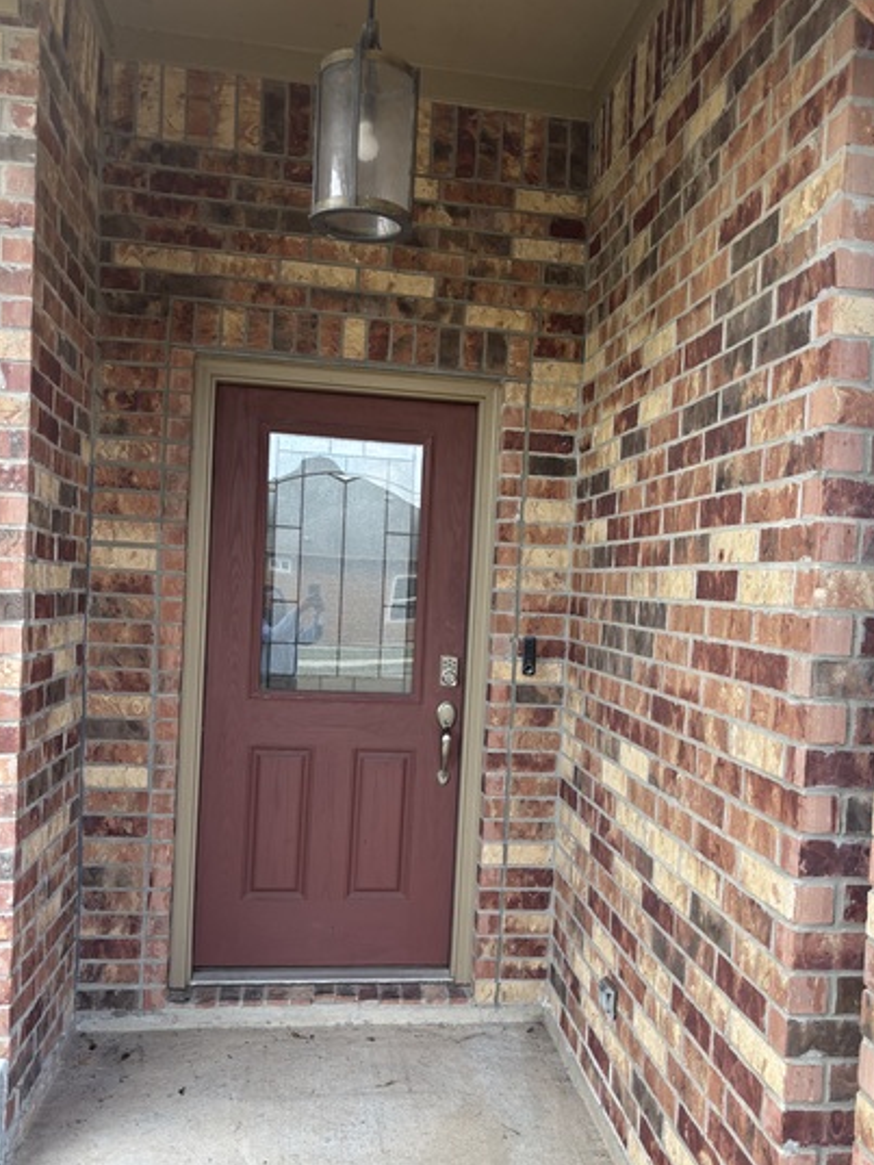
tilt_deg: -2.0
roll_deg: -4.6
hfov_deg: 45.4
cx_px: 486
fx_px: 1043
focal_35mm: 31
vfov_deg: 58.3
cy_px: 614
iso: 40
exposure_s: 1/207
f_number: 1.6
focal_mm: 5.96
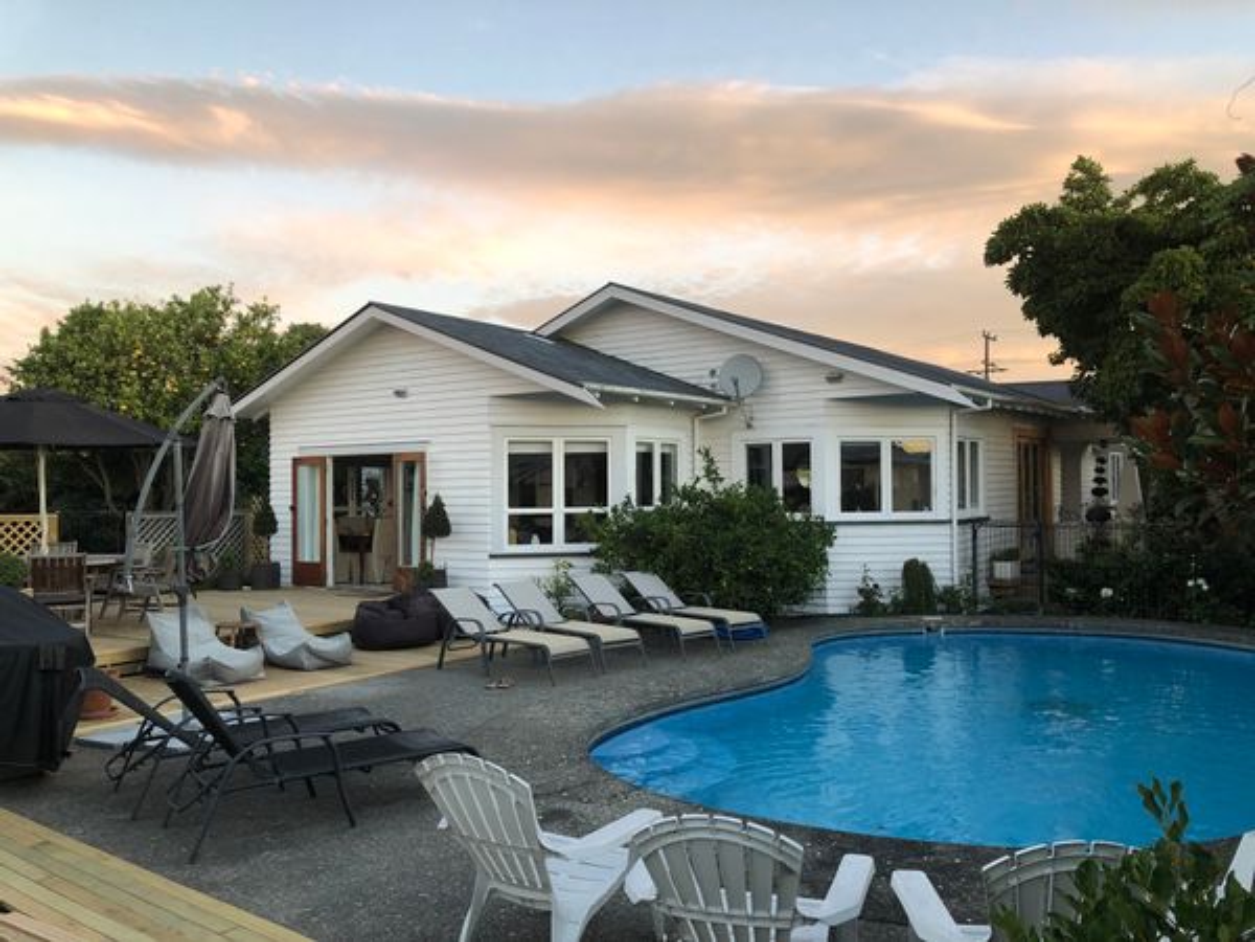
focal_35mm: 28
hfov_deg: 63.4
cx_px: 628
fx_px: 1015
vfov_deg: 49.7
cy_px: 471
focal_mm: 3.99
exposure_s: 1/33
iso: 20
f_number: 1.8
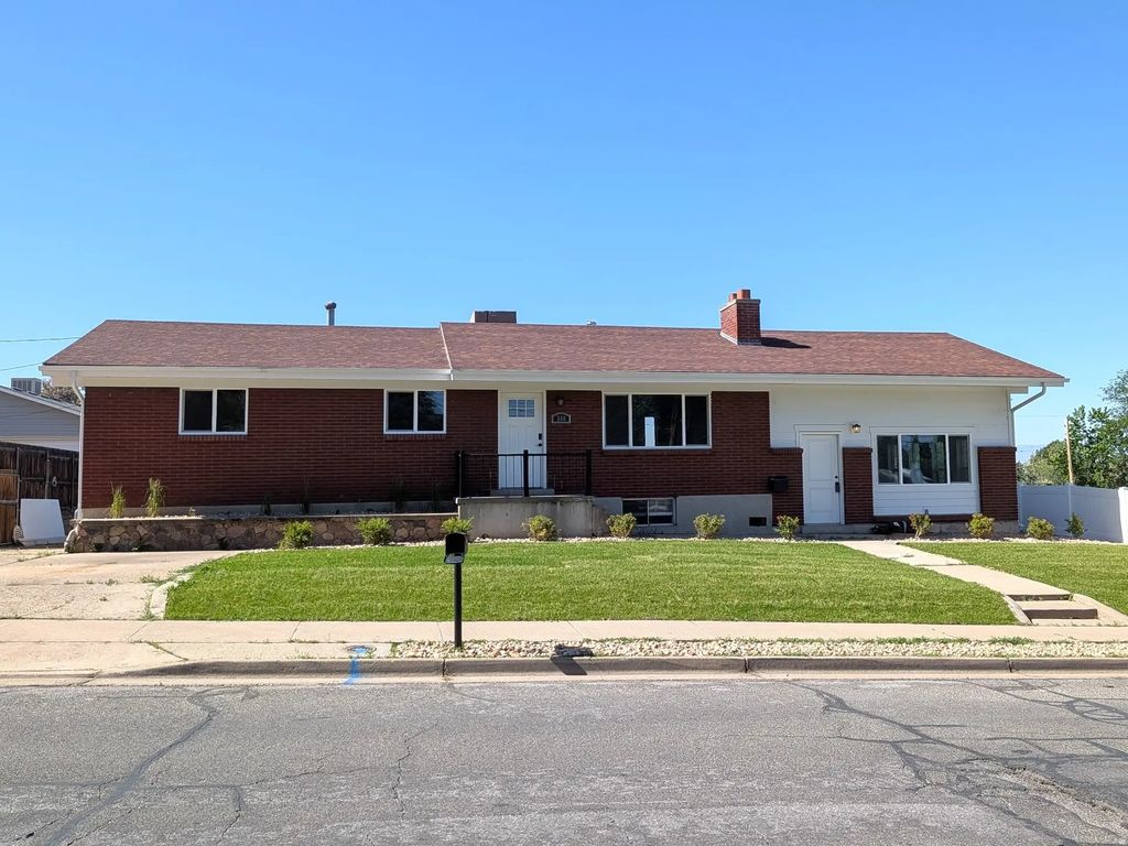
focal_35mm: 24
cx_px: 564
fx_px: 782
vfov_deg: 56.8
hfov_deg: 71.6
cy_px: 423
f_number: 1.7
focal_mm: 4.53
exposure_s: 1/1350
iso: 25
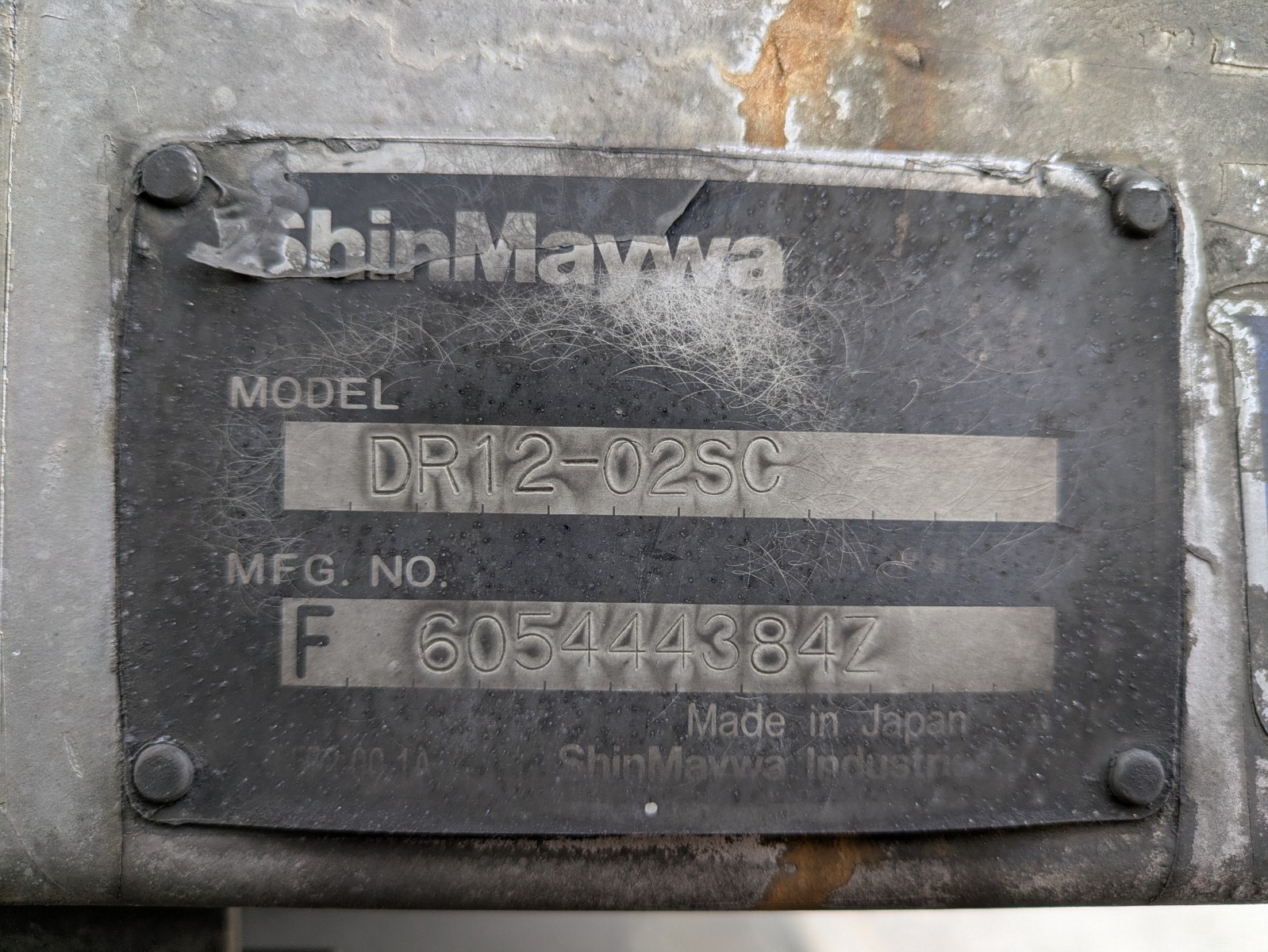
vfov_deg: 54.9
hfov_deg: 69.4
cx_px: 634
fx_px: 916
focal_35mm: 25
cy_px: 476
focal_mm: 5.43
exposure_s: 1/136
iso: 53
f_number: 1.89
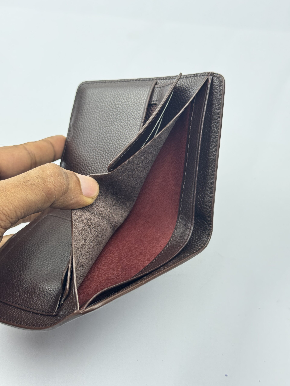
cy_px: 193
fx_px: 536
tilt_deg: -46.3
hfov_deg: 30.3
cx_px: 145
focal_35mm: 48
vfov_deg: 39.7
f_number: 1.78
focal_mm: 6.76
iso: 80
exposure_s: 1/100
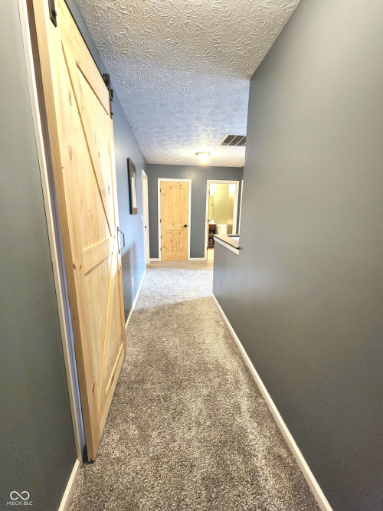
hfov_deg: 89.9
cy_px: 256
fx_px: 192
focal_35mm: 13
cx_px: 192
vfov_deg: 106.2
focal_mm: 2.2
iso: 640
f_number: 2.2
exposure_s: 1/24
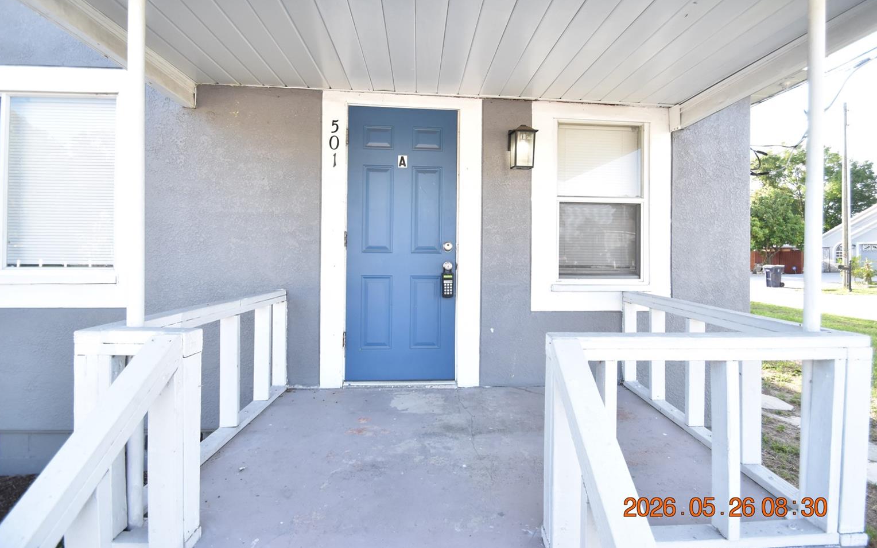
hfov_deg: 97.8
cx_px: 455
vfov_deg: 71.1
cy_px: 247
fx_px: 382
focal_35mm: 16
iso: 800
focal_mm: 10
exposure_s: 1/500
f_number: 3.5
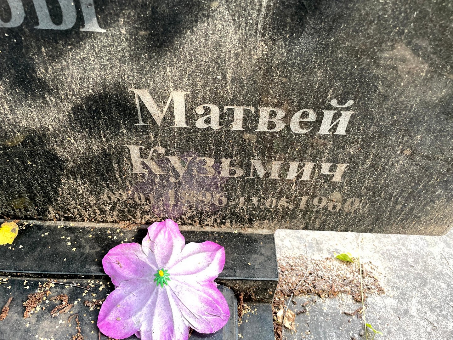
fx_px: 340
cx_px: 226
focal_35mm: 26
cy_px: 170
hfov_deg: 67.3
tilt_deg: -46.5
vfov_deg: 53.1
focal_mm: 4.2
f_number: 1.6
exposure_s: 1/121
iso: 125
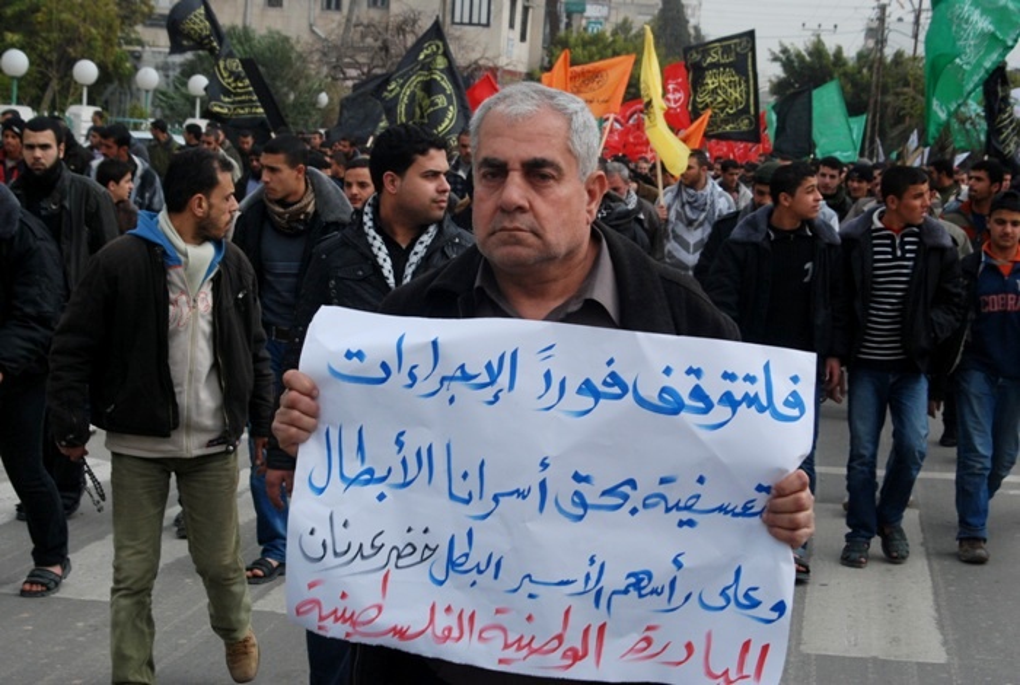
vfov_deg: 21.7
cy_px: 342
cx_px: 510
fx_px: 1789
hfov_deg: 31.8
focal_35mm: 63
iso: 400
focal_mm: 42
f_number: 10
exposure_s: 1/400
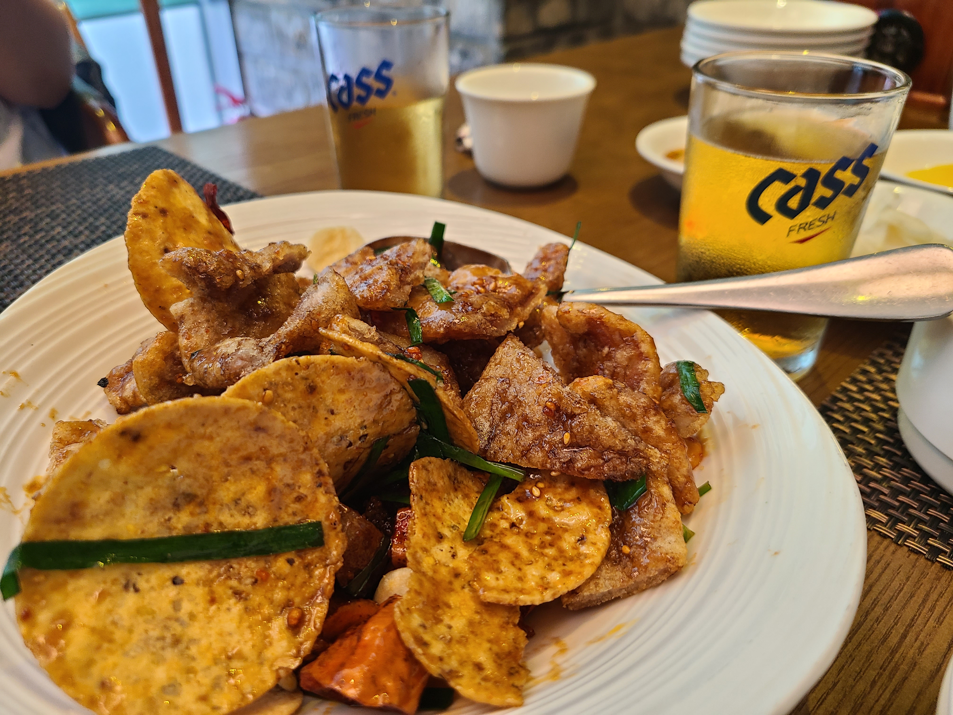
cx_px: 476
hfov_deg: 67.3
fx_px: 716
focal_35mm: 26
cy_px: 358
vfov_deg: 53.1
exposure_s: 1/59
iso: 125
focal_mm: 5.4
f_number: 1.8
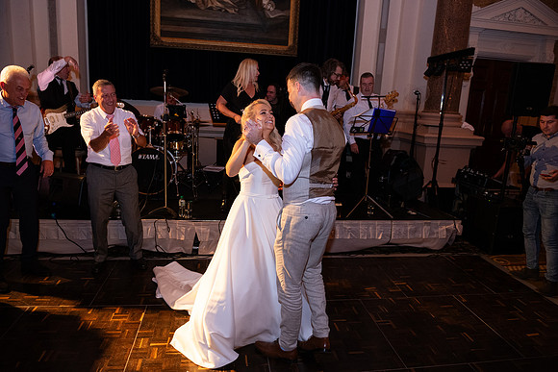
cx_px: 279
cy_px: 186
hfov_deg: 73.7
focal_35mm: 24
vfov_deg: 53.2
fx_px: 372
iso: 1250
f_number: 3.5
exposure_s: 1/160
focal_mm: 24
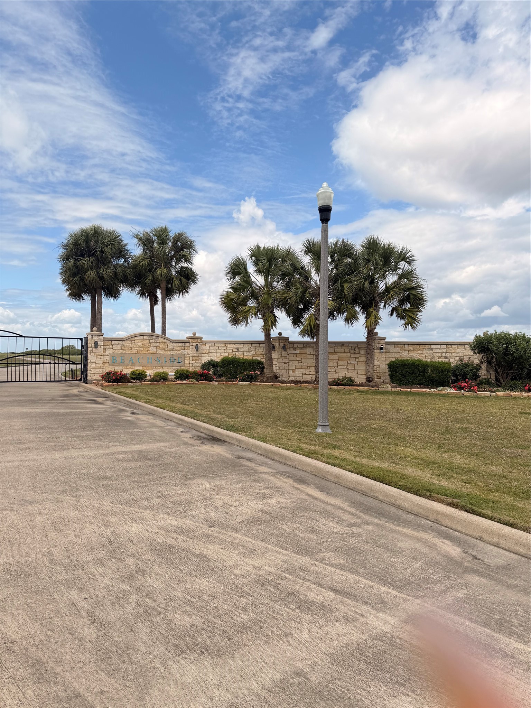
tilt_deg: -0.5
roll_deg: -1.6
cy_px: 354
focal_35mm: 24
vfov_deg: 71.6
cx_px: 266
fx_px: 491
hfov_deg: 56.8
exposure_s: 1/5319
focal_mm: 6.76
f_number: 1.78
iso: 80
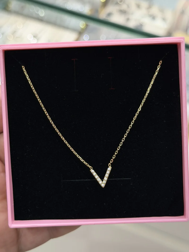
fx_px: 350
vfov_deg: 39.7
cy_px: 126
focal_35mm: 48
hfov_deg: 30.3
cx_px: 94
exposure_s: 1/236
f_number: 1.78
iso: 64
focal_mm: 6.76
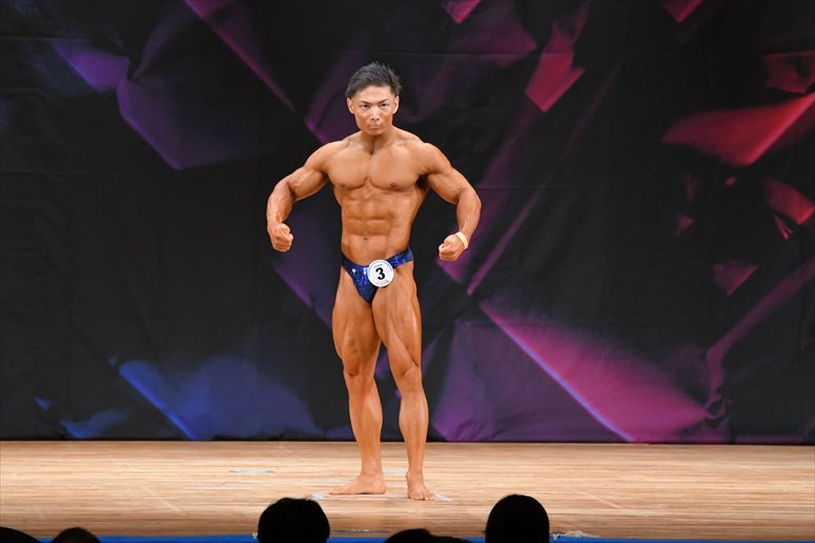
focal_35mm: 270
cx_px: 408
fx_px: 6110
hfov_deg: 7.6
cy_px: 272
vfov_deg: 5.1
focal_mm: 180
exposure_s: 1/400
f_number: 5.6
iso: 3200
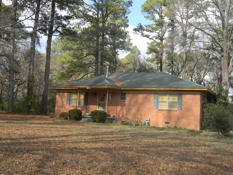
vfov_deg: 35.1
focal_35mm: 41
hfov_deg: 45.8
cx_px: 116
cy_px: 88
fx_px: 276
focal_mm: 7.3
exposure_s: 1/280
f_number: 3.8
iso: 80
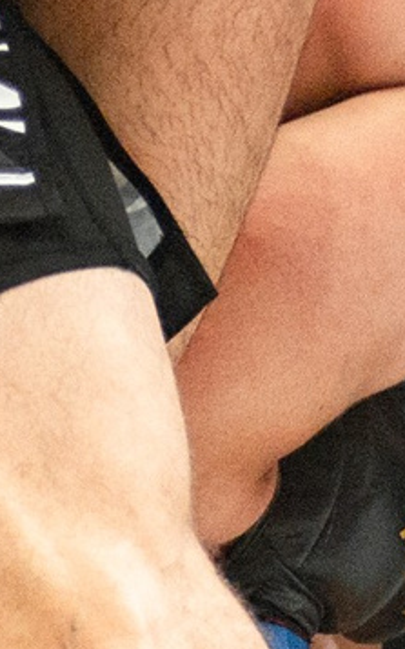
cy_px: 252
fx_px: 17420
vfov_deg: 2.1
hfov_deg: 1.3
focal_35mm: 986
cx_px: 251
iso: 2500
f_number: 4
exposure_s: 1/640
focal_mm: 135
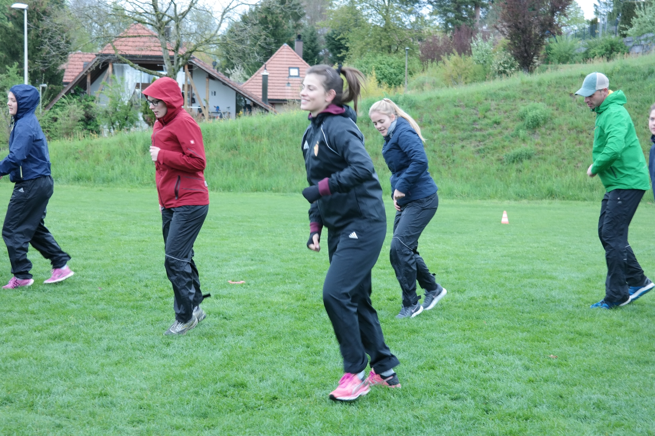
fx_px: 1455
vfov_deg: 17.1
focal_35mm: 80
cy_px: 218
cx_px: 328
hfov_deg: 25.4
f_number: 6.3
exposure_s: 1/80
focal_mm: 52
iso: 400
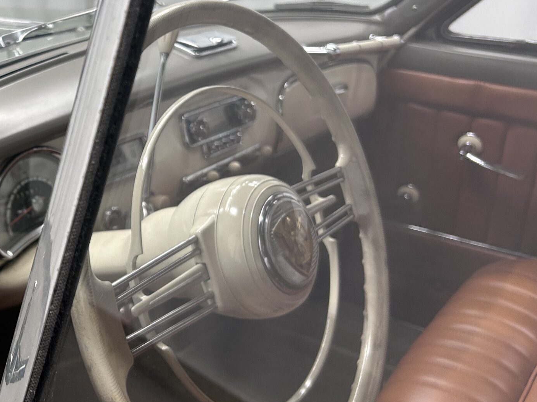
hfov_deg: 36.9
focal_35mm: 48
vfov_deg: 30.1
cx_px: 44
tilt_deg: -18.5
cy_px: 147
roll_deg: -0.9
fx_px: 745
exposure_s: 1/100
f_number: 1.5
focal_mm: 5.7
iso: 100
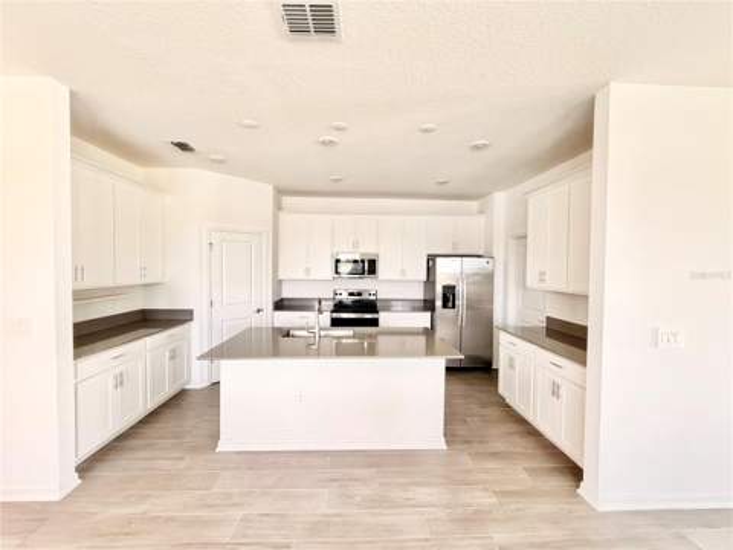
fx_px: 296
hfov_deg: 102.1
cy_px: 275
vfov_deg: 85.7
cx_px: 366
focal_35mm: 14
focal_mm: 2.22
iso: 500
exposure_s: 1/60
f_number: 2.2
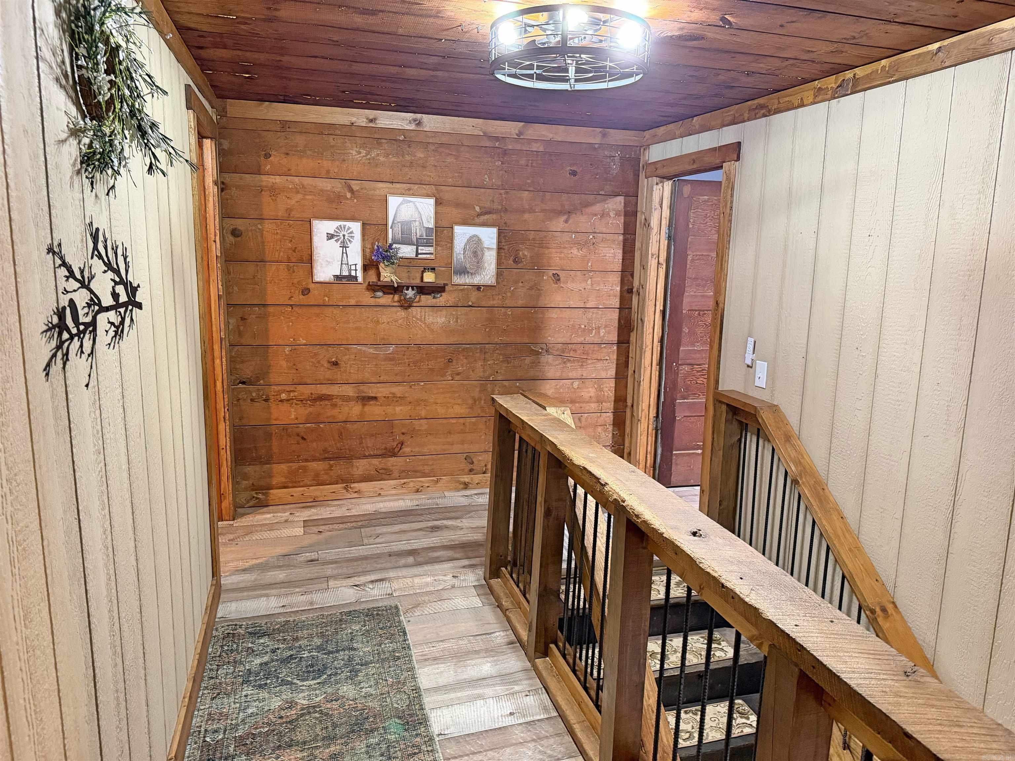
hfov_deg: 71.6
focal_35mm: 24
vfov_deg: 56.8
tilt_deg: -10.4
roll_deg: -1.2
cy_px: 380
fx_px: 704
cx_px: 508
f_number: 1.78
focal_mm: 6.76
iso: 640
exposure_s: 1/40
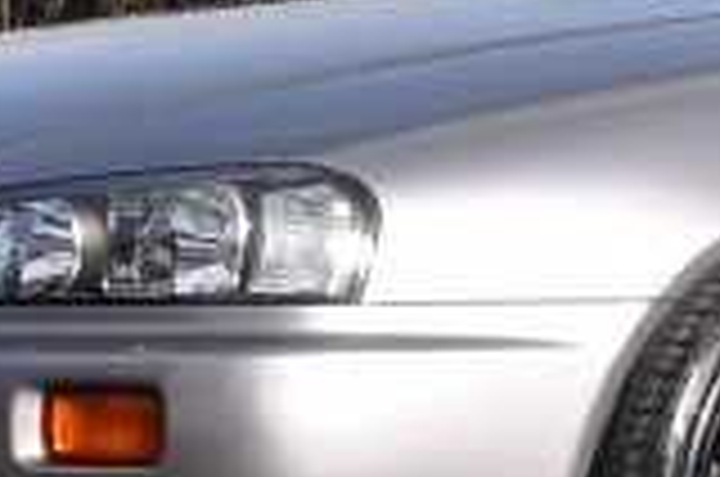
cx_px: 1125
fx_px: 7365
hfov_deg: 5.5
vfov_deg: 3.7
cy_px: 162
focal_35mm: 369
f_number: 9
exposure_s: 1/320
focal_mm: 34
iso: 200
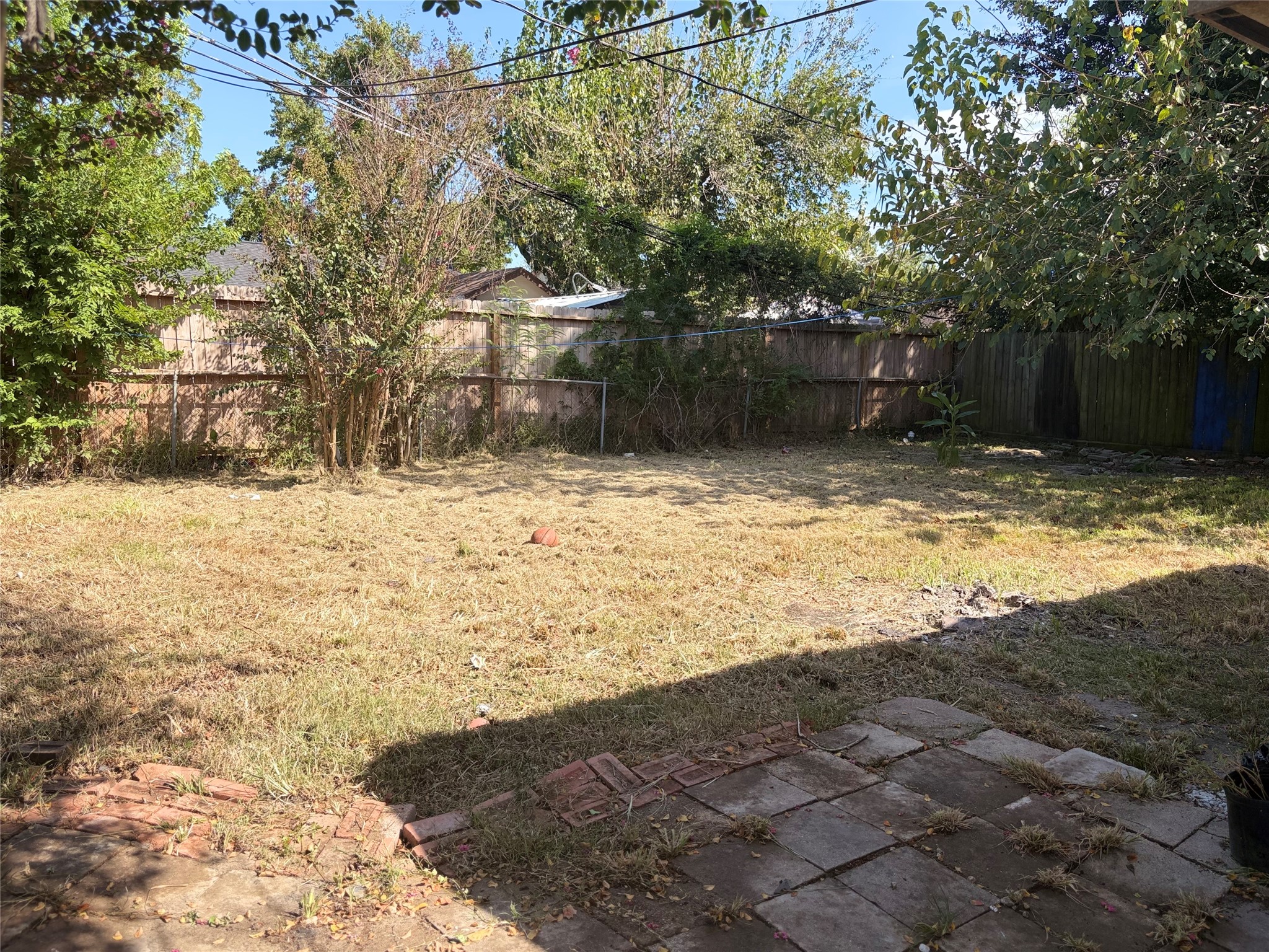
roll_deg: -1.0
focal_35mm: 26
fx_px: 953
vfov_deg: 53.1
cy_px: 476
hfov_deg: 67.3
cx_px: 634
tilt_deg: -6.9
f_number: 1.6
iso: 50
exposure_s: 1/1420
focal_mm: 5.96
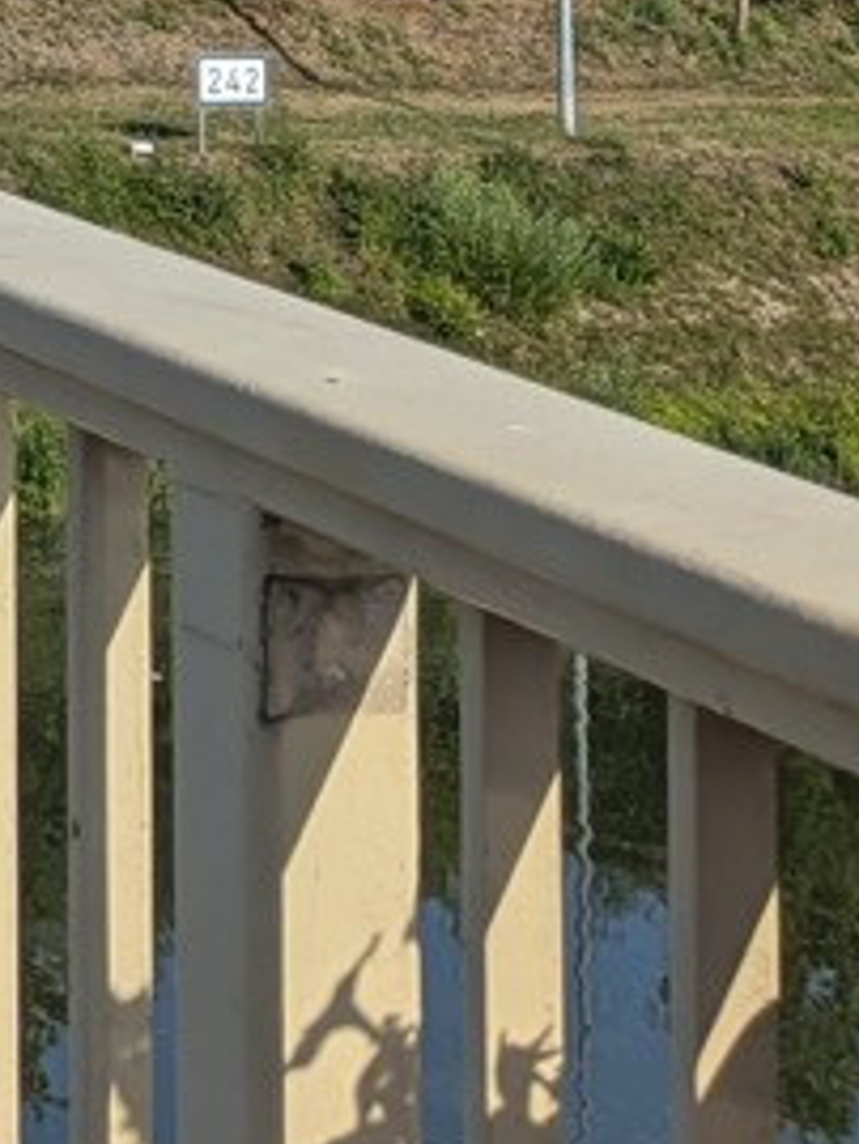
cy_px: -846
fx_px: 4529
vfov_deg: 13.1
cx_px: -1033
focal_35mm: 137
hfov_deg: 9.8
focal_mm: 4.53
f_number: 1.7
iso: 28
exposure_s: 1/1923
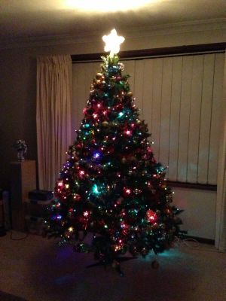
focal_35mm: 33
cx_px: 113
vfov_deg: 55.4
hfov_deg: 42.9
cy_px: 150
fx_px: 287
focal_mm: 4.13
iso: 2500
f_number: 2.4
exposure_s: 1/15
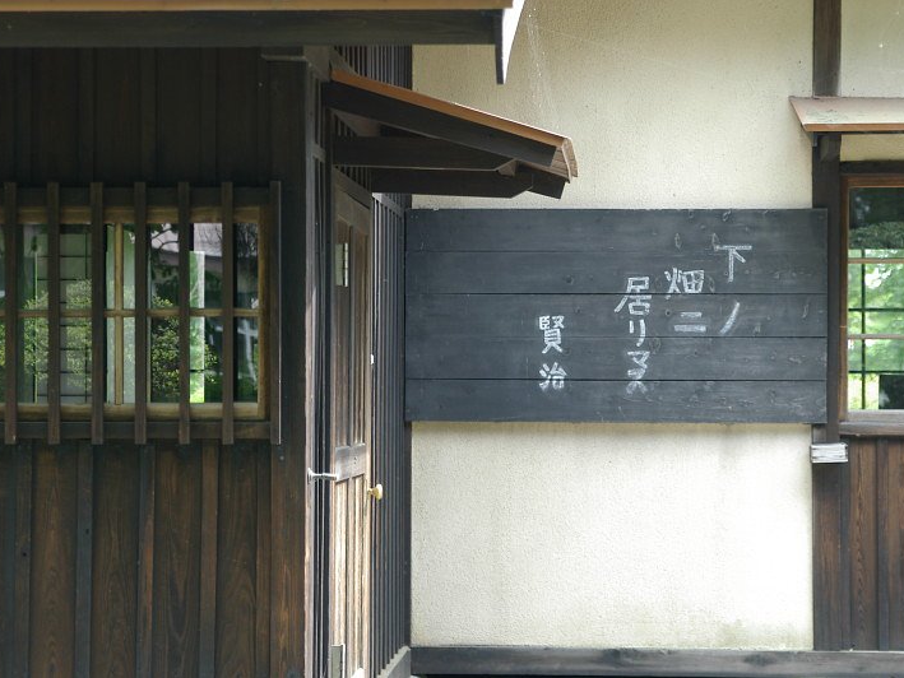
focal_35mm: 90
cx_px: 470
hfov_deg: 21.9
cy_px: 339
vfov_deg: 16.5
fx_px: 2339
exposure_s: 1/125
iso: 200
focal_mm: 55
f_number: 3.5
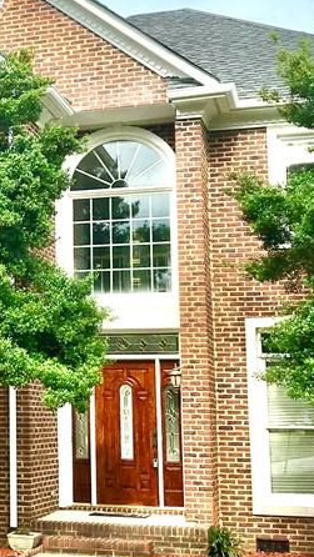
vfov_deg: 30.1
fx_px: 1036
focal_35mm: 70
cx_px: -58
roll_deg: -0.5
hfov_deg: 16.6
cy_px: 247
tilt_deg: +9.4
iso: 20
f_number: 1.8
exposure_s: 1/1842
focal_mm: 3.99
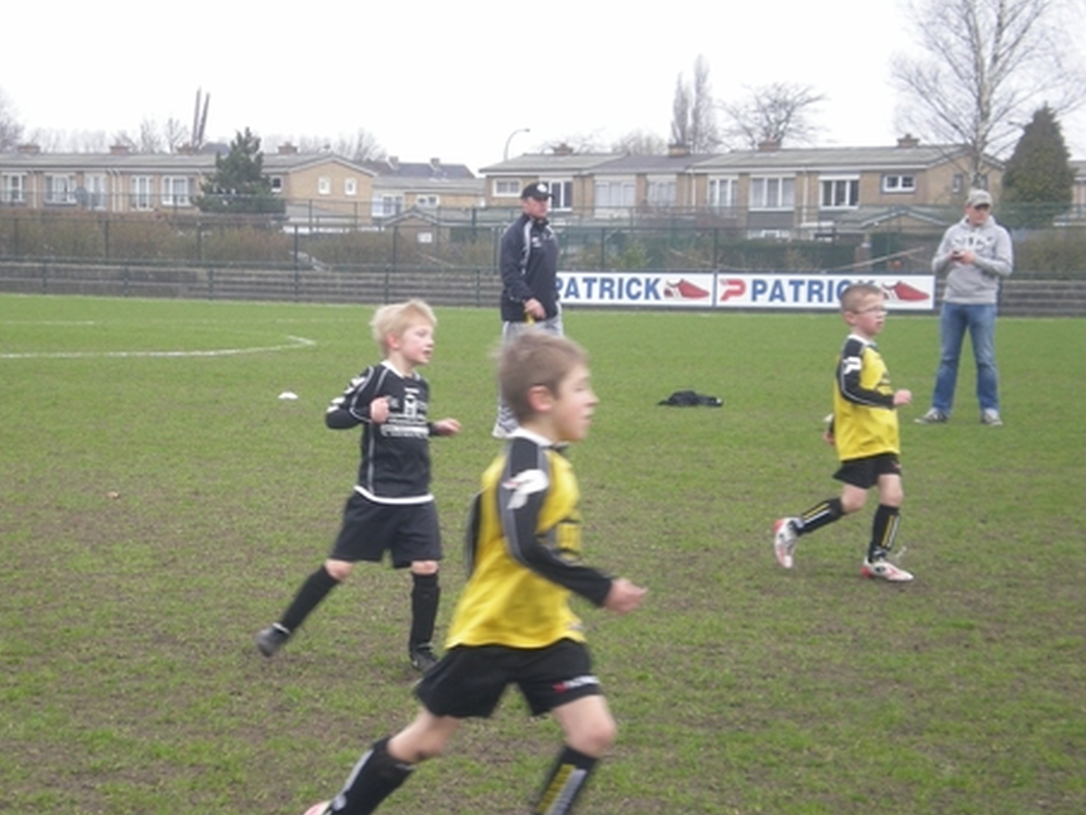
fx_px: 3075
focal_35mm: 98
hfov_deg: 20.0
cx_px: 396
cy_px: 470
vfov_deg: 15.1
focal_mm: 12.3
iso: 80
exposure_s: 1/153
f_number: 4.6
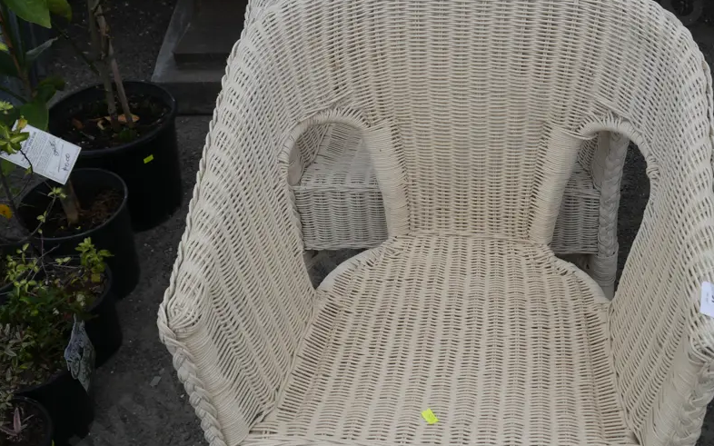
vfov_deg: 27.4
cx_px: 449
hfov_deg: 42.3
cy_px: 178
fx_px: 914
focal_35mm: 47
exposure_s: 1/400
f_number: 5.6
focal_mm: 17
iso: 200
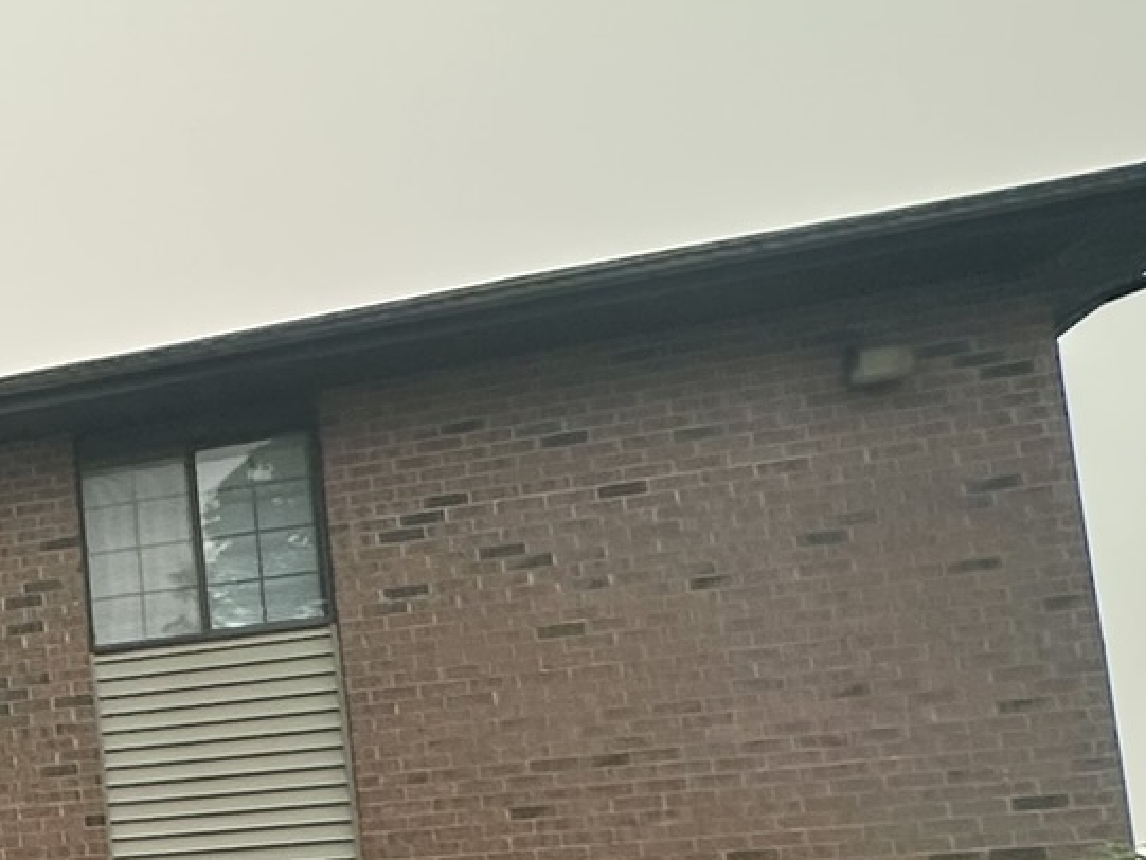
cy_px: 932
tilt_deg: +7.7
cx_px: -847
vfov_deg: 25.6
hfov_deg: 22.9
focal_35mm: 53
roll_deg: +0.7
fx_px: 1755
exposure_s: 1/4000
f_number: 2.2
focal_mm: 2.22
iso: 50
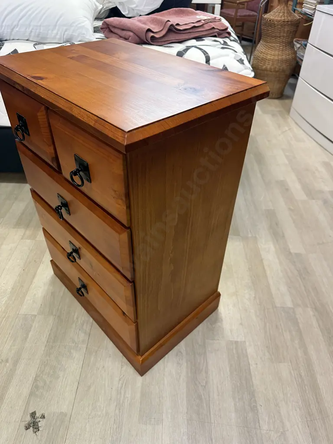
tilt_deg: -40.4
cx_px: 166
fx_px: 308
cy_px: 222
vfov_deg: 71.6
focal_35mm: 24
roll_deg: -1.5
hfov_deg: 56.8
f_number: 1.78
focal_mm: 6.86
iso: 160
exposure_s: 1/100
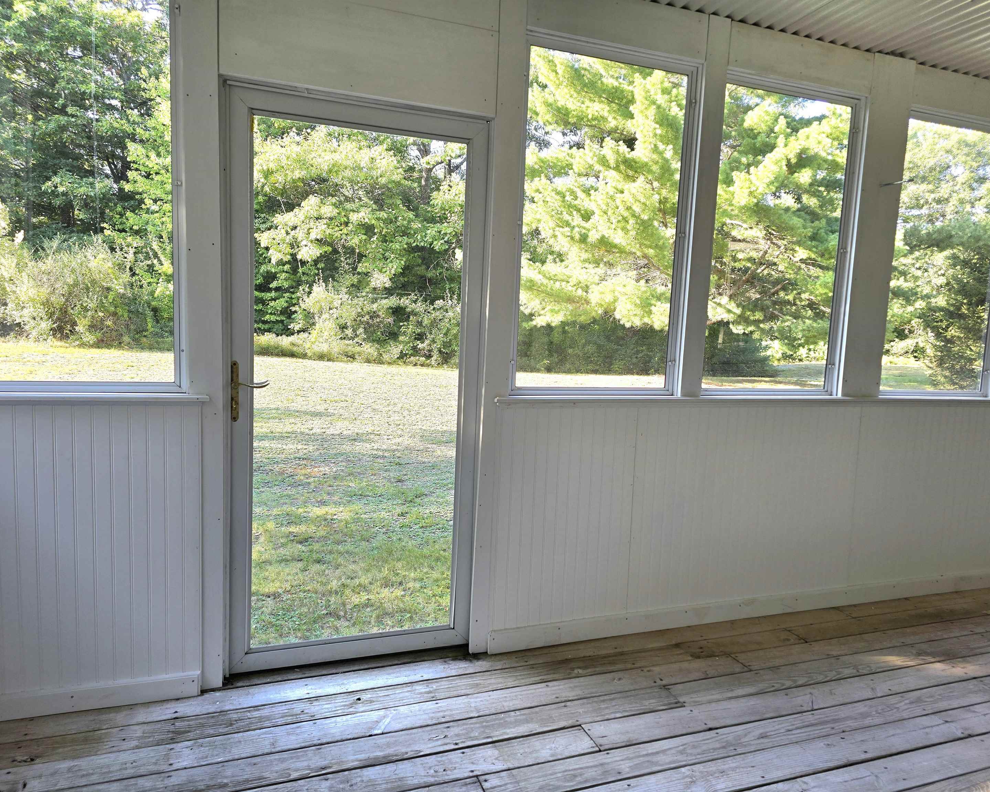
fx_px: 703
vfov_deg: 58.8
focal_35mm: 24
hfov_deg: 70.3
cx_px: 501
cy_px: 396
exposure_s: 1/182
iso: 25
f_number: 1.7
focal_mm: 6.3
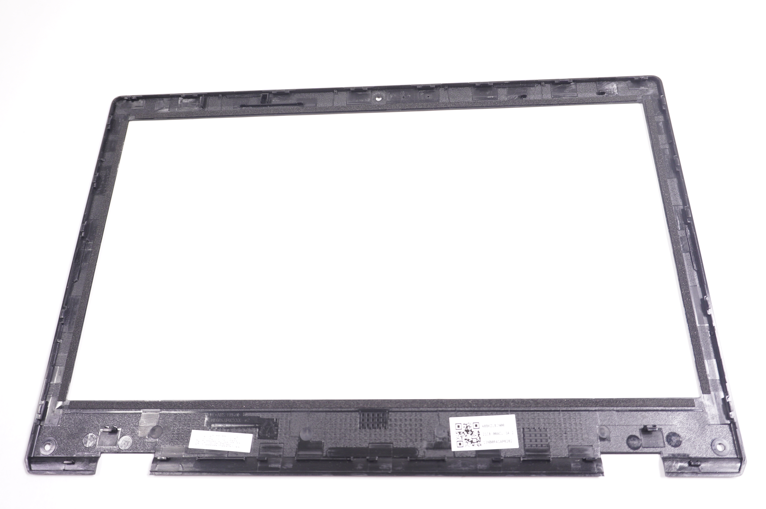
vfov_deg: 43.5
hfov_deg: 62.0
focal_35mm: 30
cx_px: 383
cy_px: 254
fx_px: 638
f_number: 5.6
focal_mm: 20
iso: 500
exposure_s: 1/100
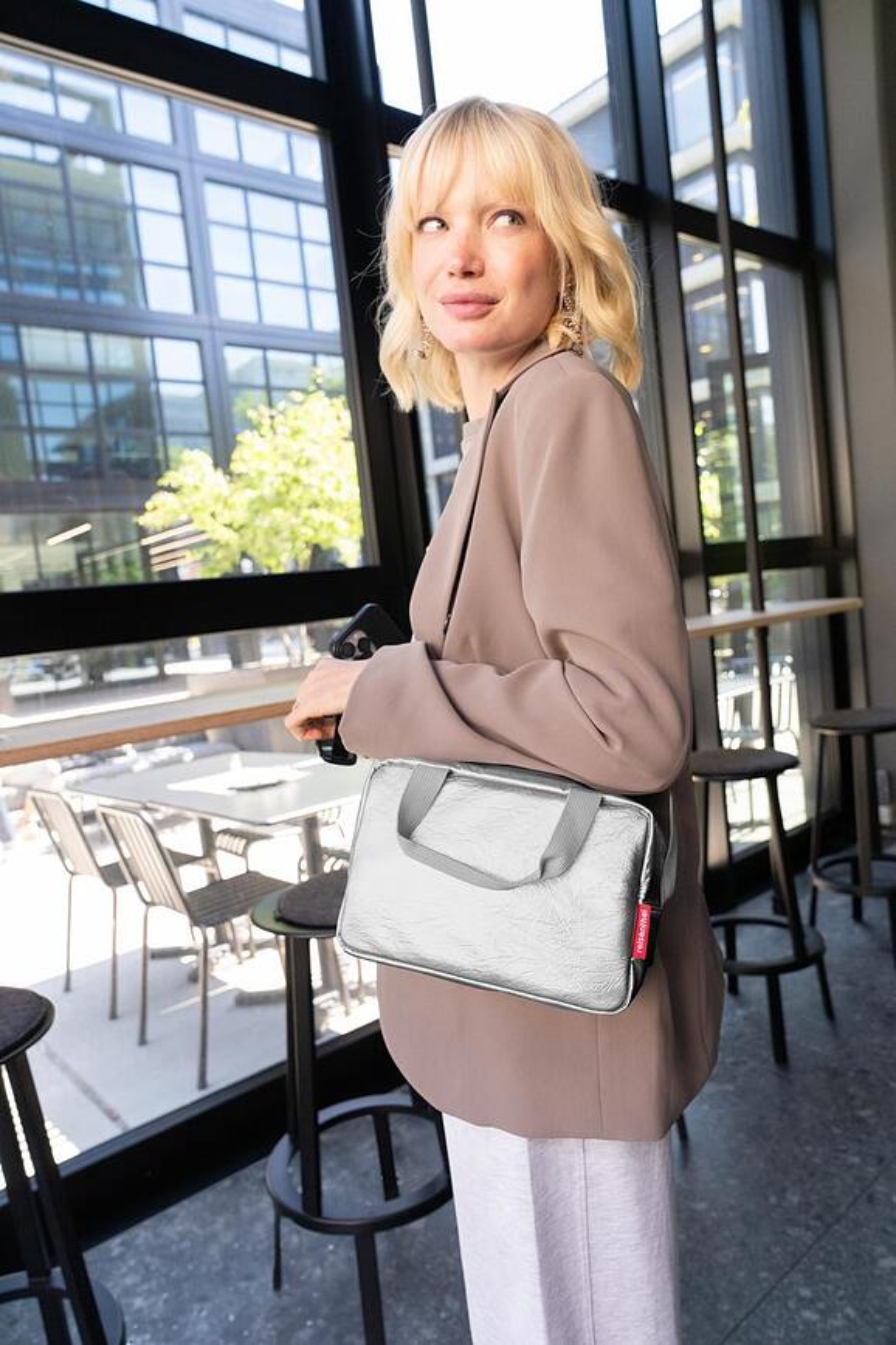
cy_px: 672
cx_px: 448
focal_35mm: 24
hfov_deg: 53.1
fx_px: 896
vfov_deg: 73.7
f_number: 5
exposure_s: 1/500
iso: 3200
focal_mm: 24
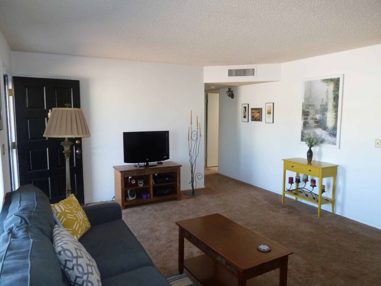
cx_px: 190
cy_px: 143
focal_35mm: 25
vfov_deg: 54.9
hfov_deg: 69.4
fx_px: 275
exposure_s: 1/30
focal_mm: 4.1
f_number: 3.3
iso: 250
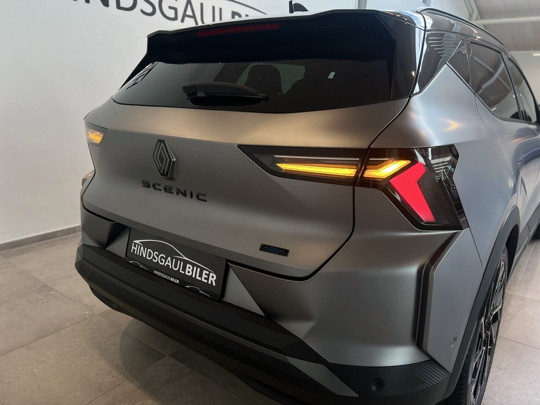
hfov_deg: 67.3
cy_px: 202
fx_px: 406
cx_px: 270
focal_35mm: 26
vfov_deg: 53.1
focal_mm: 5.7
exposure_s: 1/206
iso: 40
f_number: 1.5
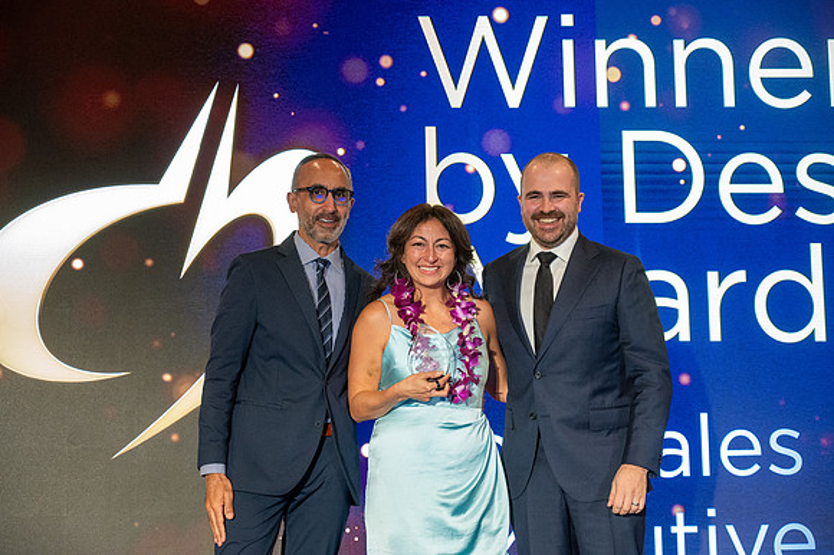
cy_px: 278
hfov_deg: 31.0
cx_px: 417
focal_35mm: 65
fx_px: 1505
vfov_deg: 20.9
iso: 6400
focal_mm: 65
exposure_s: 1/160
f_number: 4
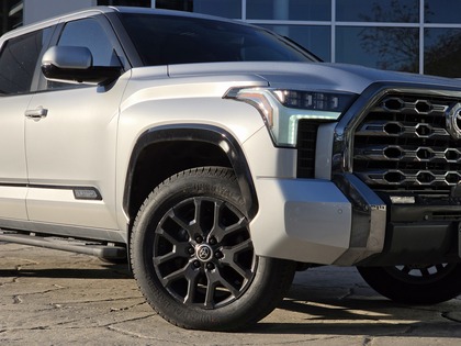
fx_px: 919
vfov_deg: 21.3
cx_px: 230
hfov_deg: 28.2
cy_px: 173
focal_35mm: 69
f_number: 2.4
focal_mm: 7
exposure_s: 1/1376
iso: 25
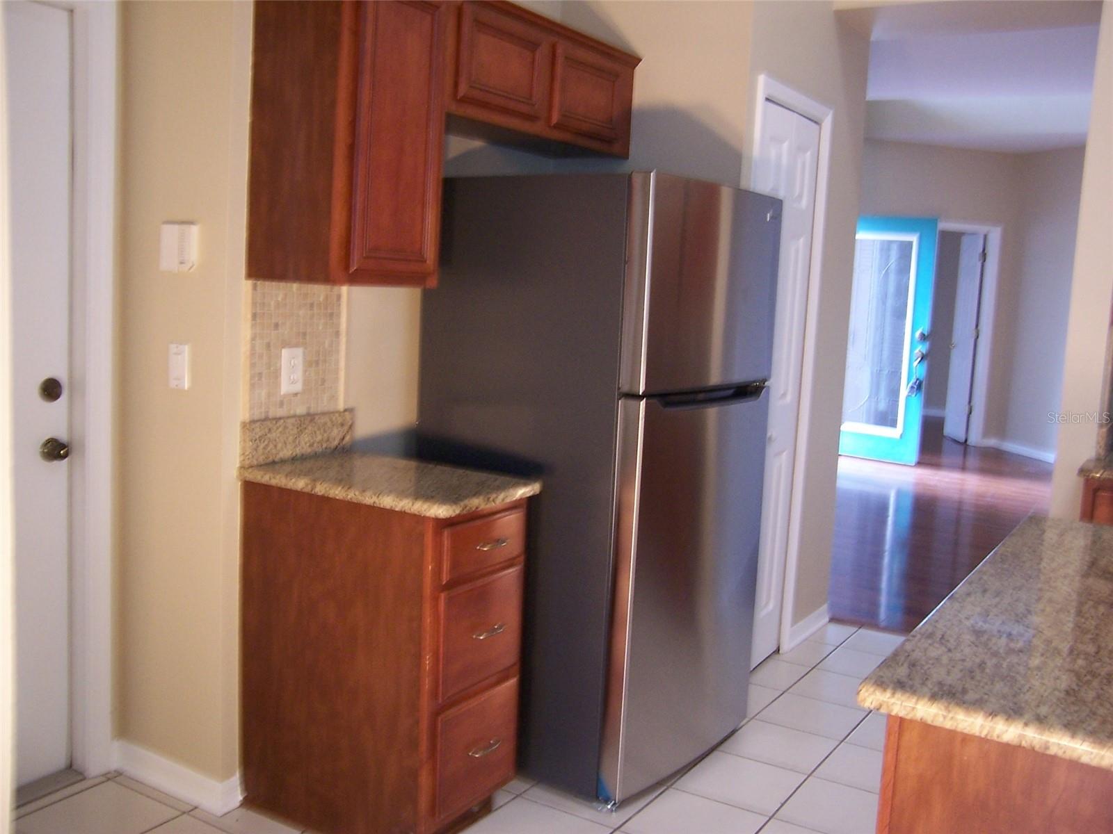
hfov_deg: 55.4
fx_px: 1061
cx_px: 556
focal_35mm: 33
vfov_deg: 42.9
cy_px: 417
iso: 140
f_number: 3.4
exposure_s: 1/10
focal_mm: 5.5
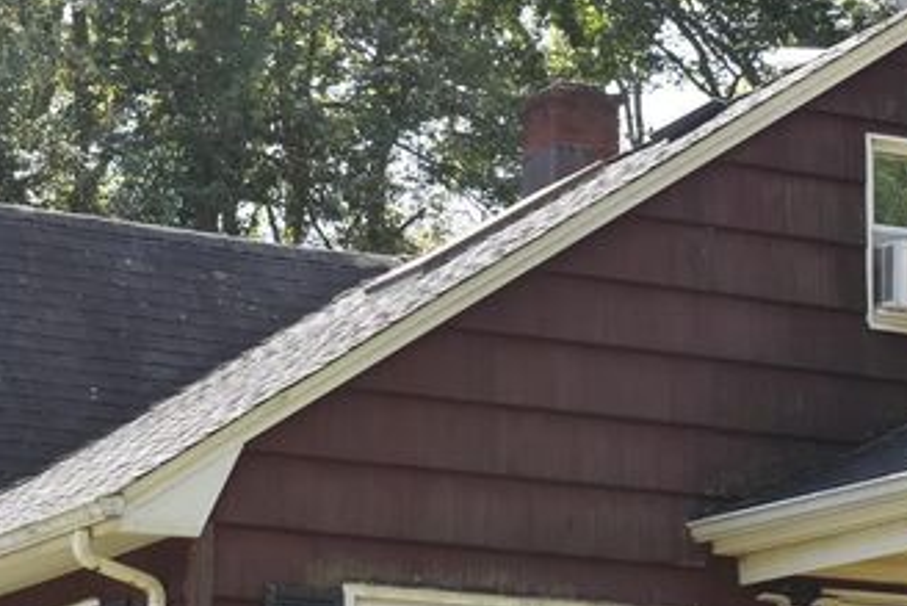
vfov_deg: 9.1
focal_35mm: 150
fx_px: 3781
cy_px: 508
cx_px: 506
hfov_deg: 13.7
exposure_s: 1/250
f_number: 5.6
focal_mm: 32
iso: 200
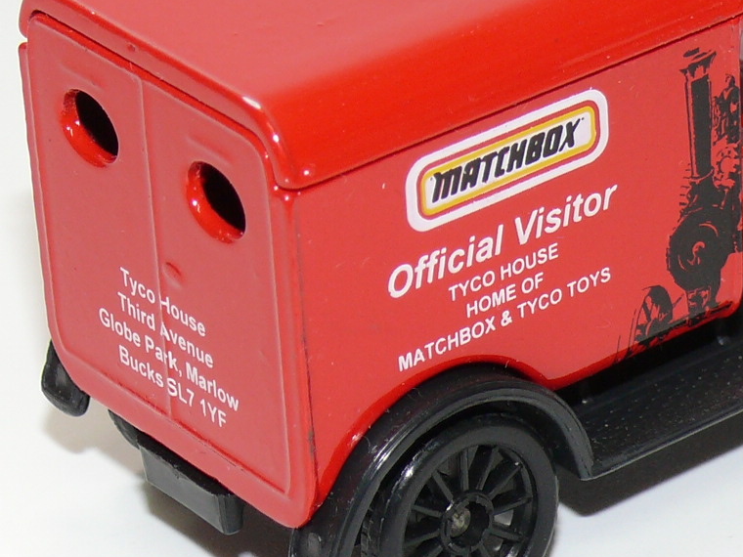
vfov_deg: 7.4
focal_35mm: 200
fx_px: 4293
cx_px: 532
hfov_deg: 9.9
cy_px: 187
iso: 100
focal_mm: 12.9
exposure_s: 1/30
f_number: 4
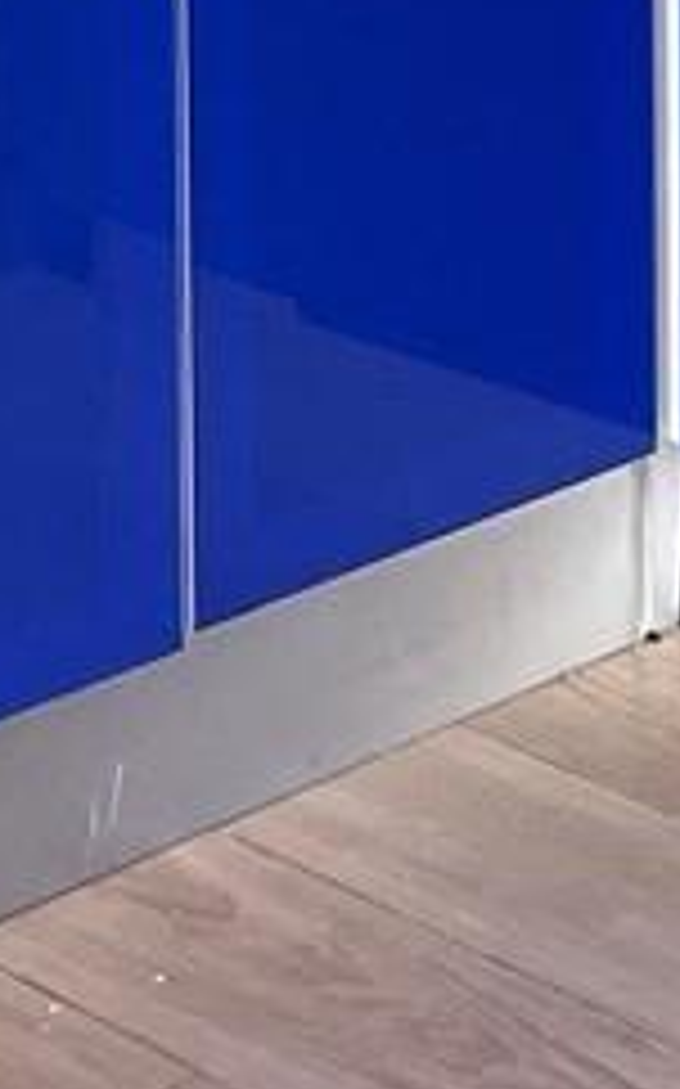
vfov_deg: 10.6
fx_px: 5403
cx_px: 410
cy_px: -1035
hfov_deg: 7.2
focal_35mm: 182
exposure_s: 1/120
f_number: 1.6
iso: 125
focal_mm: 4.2
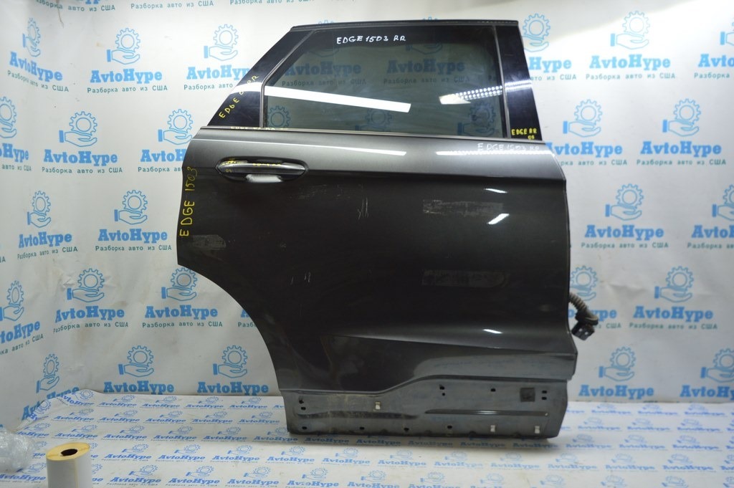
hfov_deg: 67.4
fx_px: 550
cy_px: 244
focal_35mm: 27
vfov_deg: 47.9
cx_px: 367
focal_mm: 18
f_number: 3.5
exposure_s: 1/40
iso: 400
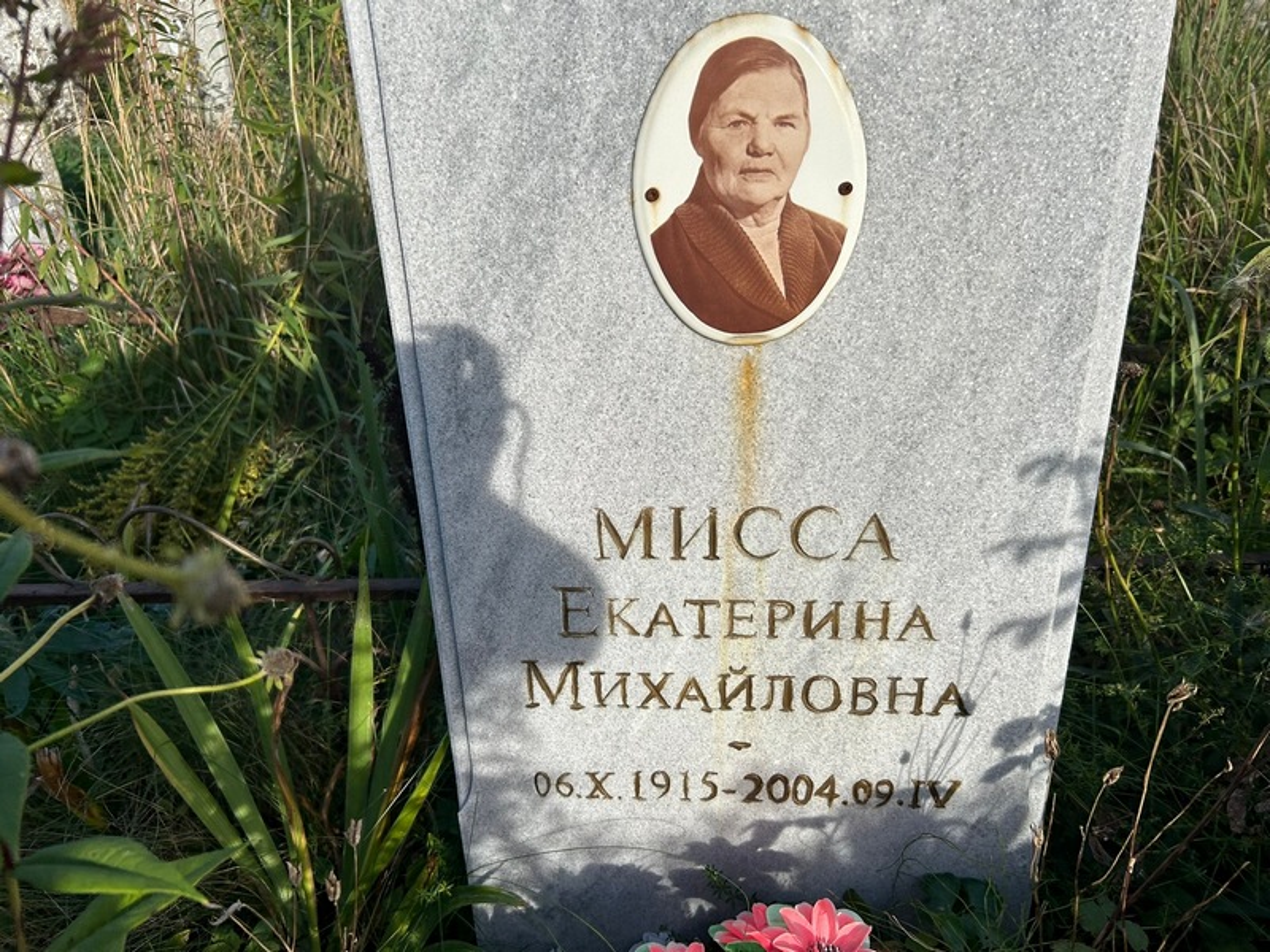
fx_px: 954
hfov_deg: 67.3
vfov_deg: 53.1
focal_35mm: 26
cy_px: 476
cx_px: 635
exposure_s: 1/3257
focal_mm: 5.7
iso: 50
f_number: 1.5
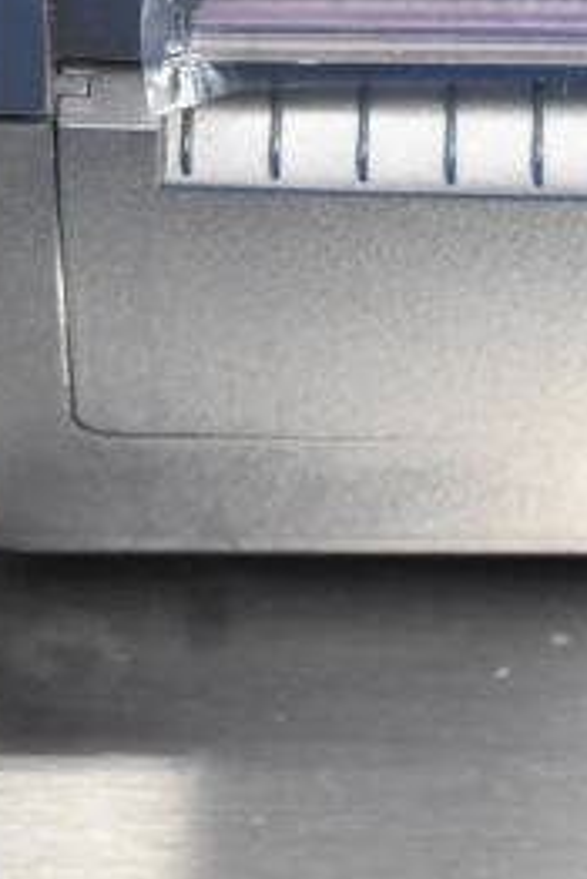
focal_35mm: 178
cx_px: 758
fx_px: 4348
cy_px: -429
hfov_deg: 7.6
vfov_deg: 11.1
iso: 2800
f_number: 4.5
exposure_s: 1/50
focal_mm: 34
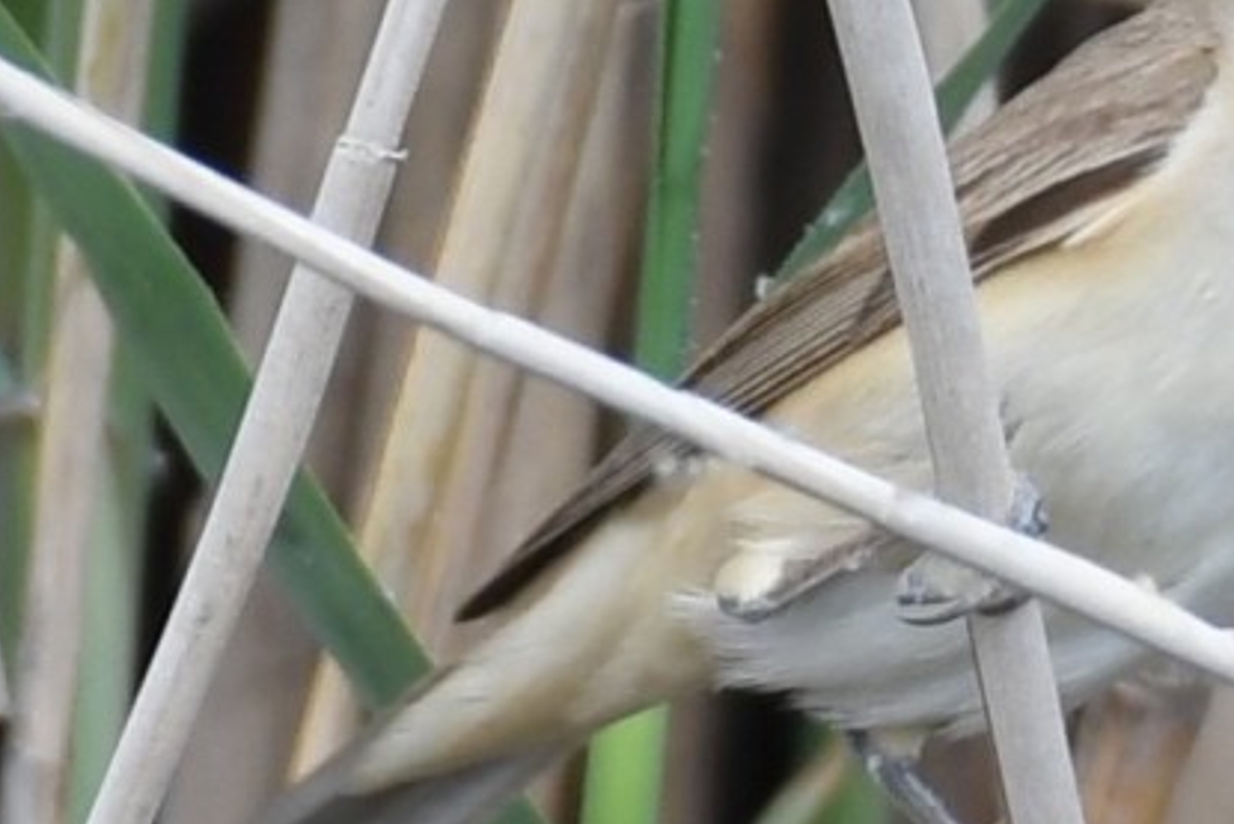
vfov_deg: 0.7
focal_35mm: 1896
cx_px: 1424
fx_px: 65010
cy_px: 372
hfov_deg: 1.1
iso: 250
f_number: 6.3
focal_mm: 500
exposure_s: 1/125
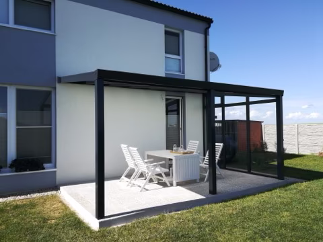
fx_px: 243
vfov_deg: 53.1
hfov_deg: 67.3
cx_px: 162
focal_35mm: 26
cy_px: 121
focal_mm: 3.83
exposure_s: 1/848
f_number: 2.2
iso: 50
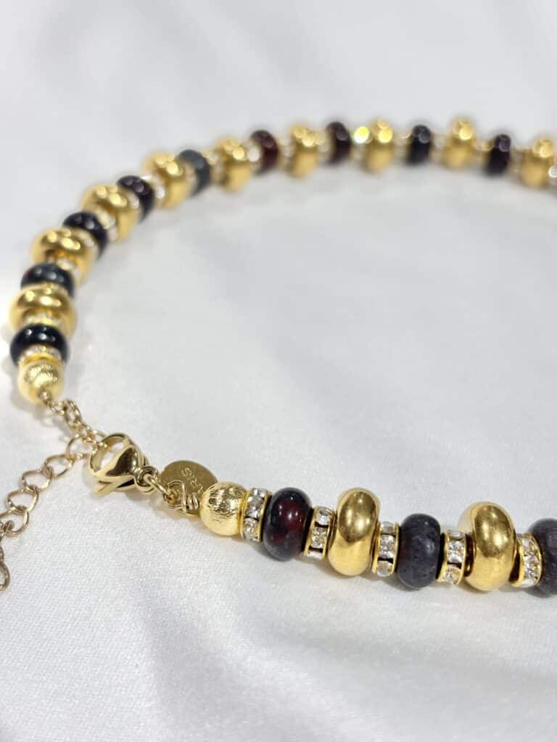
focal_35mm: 52
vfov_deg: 36.8
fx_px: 1116
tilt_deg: -27.0
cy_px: 371
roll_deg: +5.2
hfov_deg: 28.0
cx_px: 278
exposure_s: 1/253
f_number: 1.6
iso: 32
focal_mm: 5.96
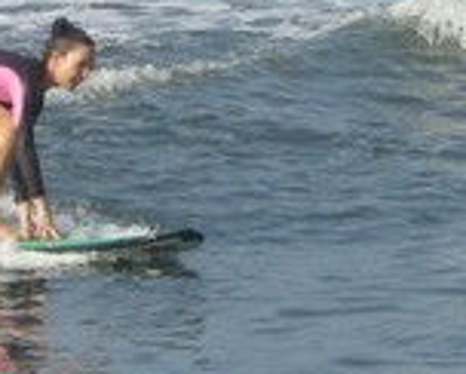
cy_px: 144
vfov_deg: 2.5
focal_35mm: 623
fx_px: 8603
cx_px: -8
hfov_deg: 3.1
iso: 80
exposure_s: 1/200
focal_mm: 29.2
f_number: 8.4
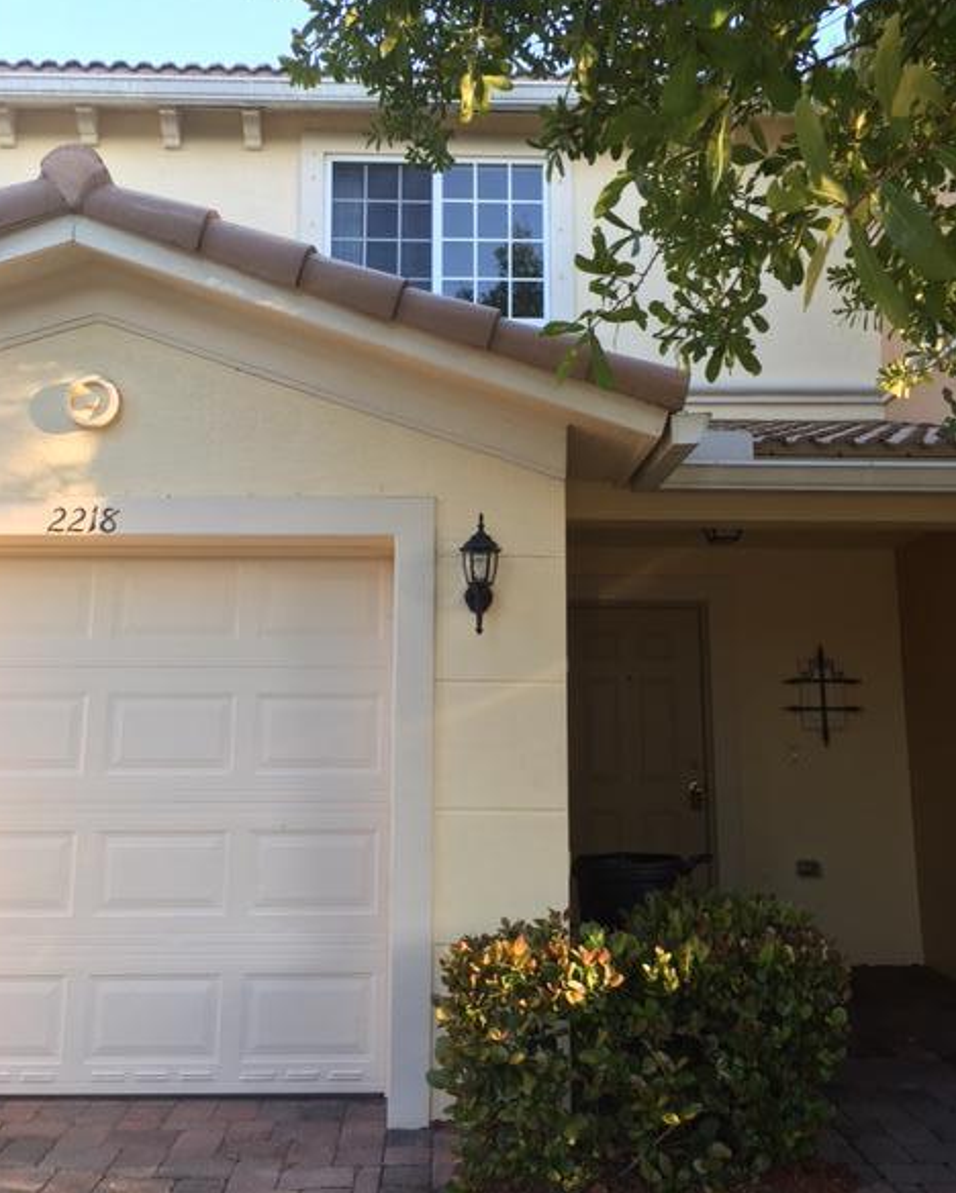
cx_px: 468
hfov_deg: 47.2
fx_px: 1095
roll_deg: -0.1
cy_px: 574
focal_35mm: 31
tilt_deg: +9.7
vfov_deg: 57.1
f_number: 2.2
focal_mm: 4.15
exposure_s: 1/60
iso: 32
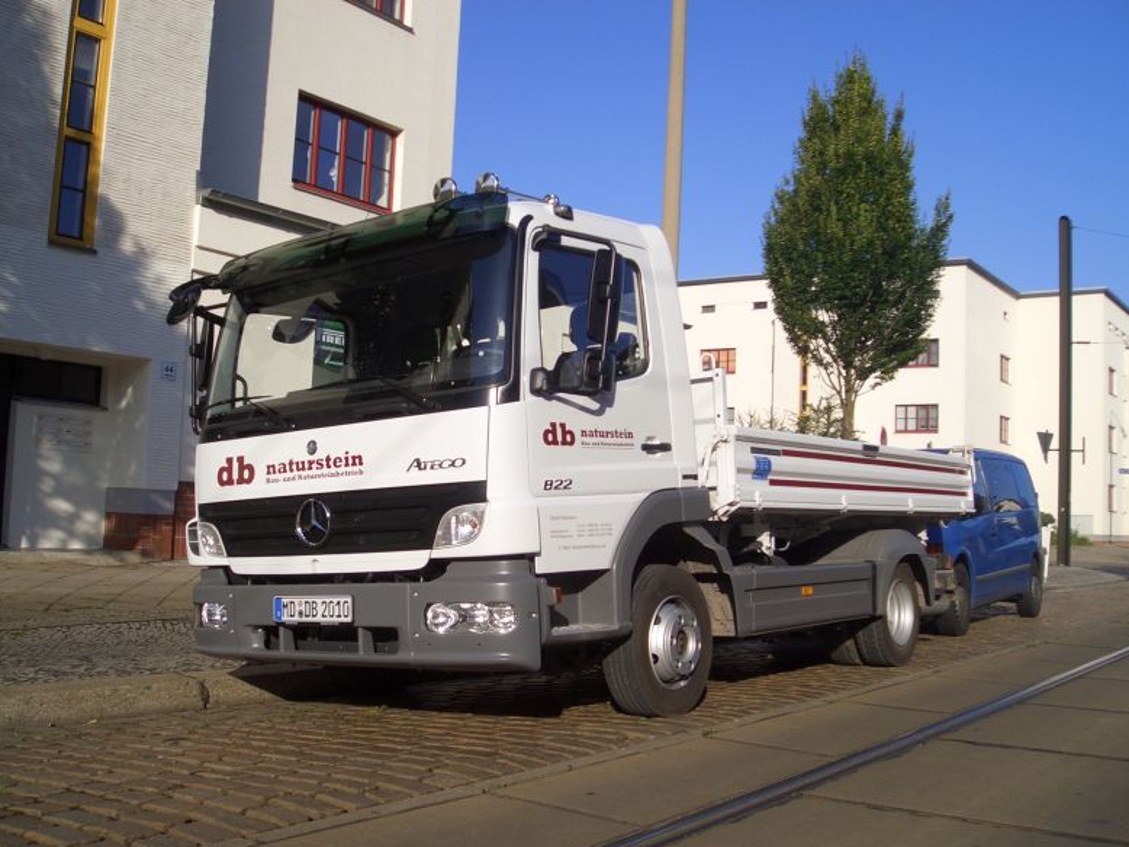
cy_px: 431
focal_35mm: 37
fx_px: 1207
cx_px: 559
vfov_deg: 38.7
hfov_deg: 50.1
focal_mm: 4.8
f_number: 4
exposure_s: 1/800
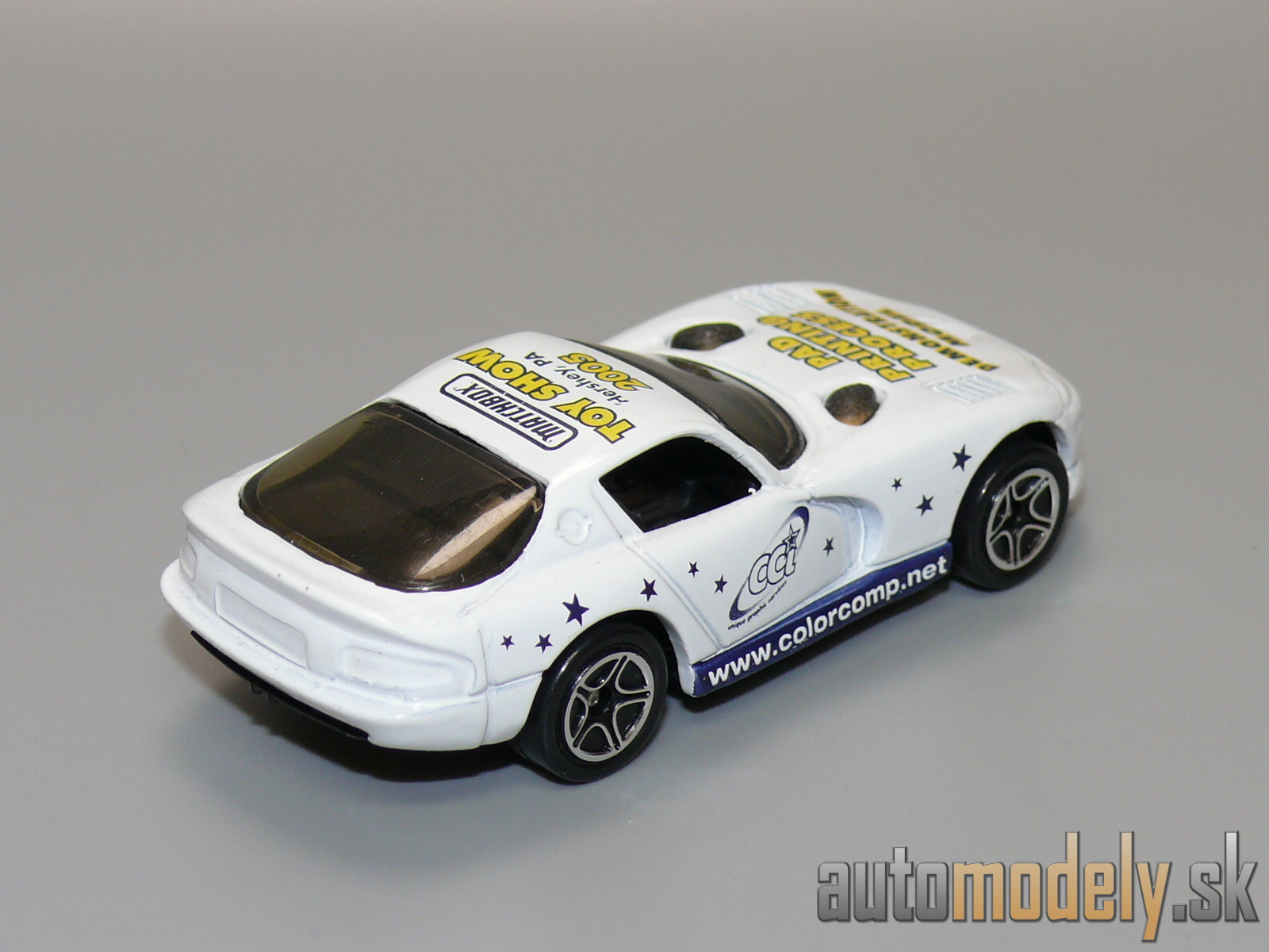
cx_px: 634
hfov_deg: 19.3
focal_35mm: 102
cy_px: 476
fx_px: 3739
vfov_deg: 14.5
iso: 100
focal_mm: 13.3
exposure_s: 1/30
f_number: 4
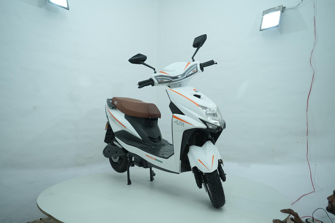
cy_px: 112
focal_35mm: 30
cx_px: 168
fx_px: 279
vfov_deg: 43.6
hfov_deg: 61.9
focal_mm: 30
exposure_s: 1/100
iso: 500
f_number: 4
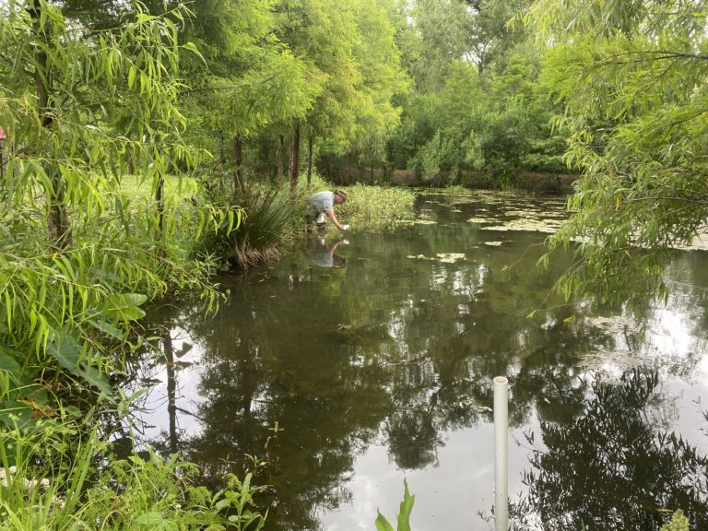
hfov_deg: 67.3
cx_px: 354
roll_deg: -1.7
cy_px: 266
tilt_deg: -13.7
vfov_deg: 53.1
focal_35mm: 26
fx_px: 532
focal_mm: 4.25
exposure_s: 1/126
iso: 32
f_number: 1.8
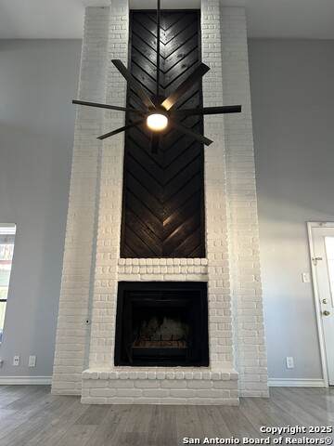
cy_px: 223
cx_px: 167
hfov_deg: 53.1
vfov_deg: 67.3
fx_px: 334
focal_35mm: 26
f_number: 1.5
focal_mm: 5.7
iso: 125
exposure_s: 1/60
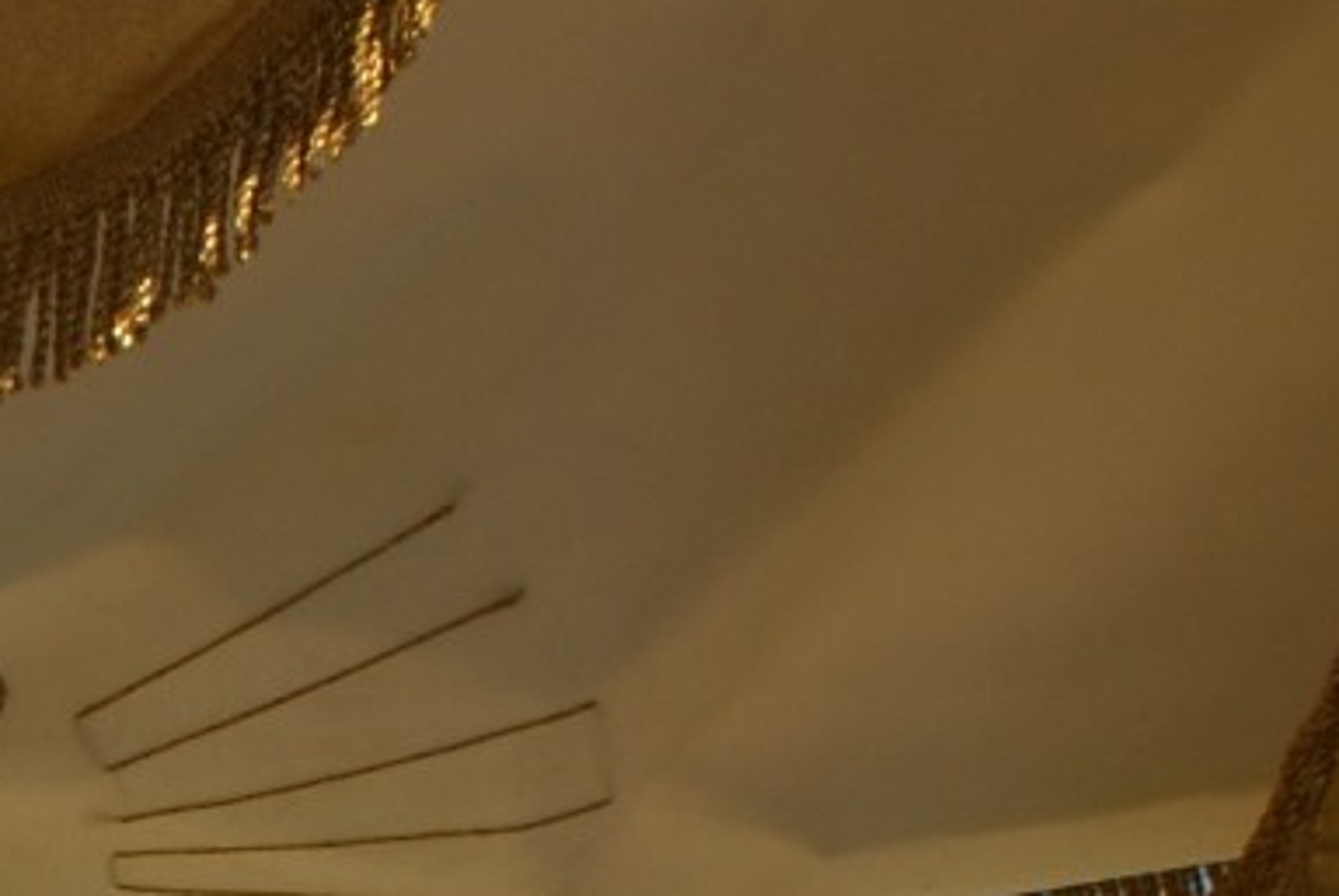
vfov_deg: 6.0
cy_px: 1712
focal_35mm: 225
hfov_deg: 9.0
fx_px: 8378
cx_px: -547
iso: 100
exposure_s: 1/320
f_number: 9
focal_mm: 30
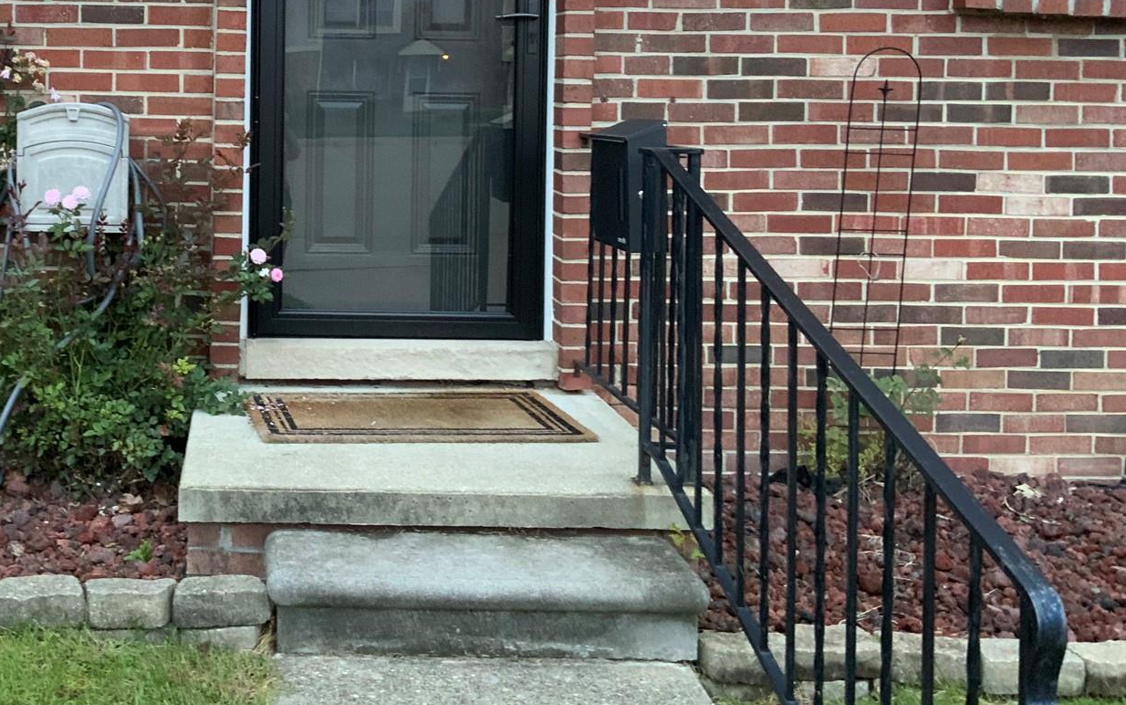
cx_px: 266
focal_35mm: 51
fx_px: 1565
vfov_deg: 24.9
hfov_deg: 38.4
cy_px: 133
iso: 125
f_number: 1.8
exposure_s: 1/60
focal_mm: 3
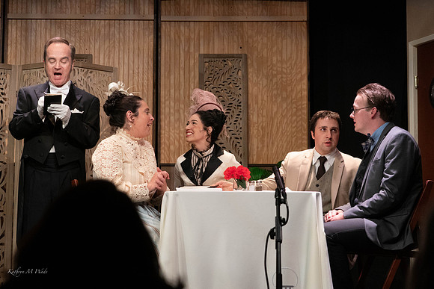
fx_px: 884
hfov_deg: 27.6
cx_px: 207
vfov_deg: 18.6
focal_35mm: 73
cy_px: 152
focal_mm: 59
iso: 4000
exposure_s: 1/400
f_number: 5
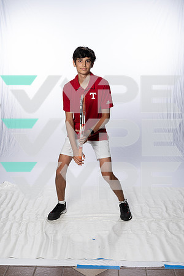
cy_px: 138
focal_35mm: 47
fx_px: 360
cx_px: 92
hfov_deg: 28.6
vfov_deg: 41.9
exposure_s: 1/250
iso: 640
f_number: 8
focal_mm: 47
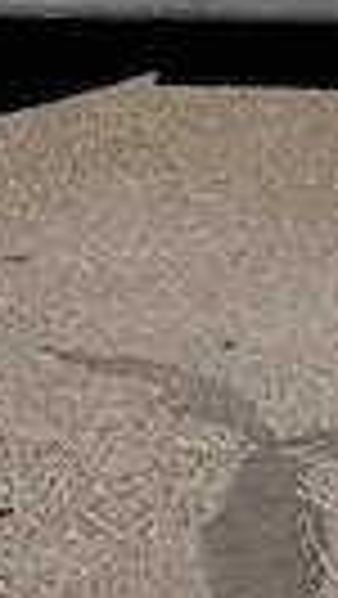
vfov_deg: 8.4
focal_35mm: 237
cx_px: 928
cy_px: -755
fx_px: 3769
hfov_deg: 4.9
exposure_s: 1/1701
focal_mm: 5.25
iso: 101
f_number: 1.75
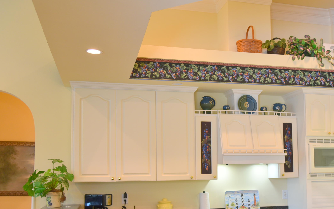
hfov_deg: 43.8
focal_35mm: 45
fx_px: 410
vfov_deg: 28.3
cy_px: 147
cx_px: 219
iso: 640
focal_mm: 31
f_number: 4
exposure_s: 1/60
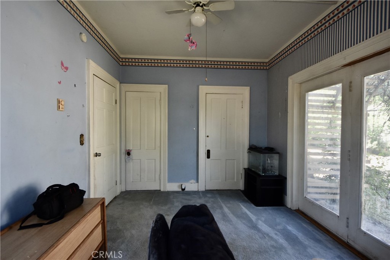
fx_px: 162
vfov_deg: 77.3
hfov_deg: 100.4
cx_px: 195
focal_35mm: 15
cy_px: 130
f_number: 3.5
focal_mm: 10
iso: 720
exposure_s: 1/250
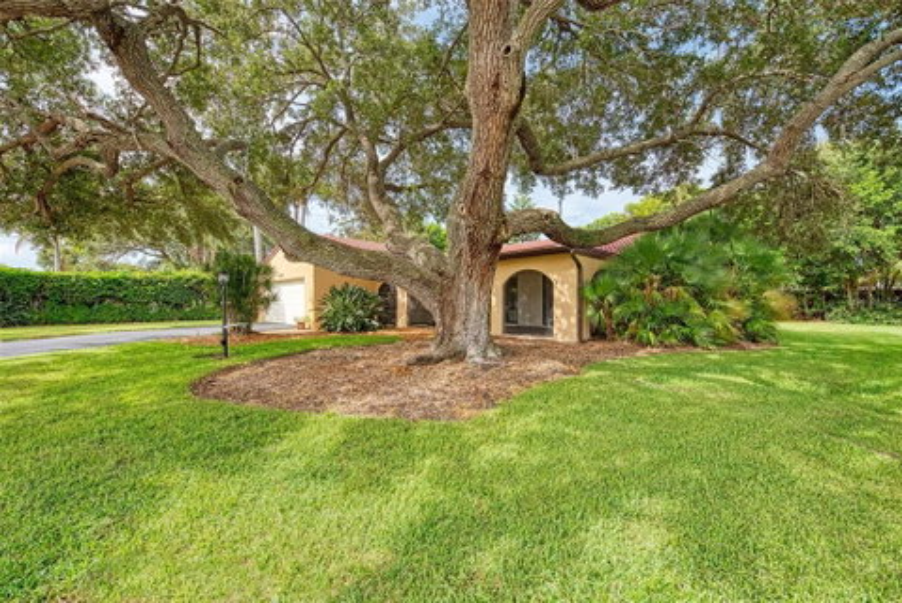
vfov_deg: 81.3
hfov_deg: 104.2
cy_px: 302
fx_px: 351
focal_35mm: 14
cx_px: 451
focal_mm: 14
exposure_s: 1/200
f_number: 7.1
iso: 400
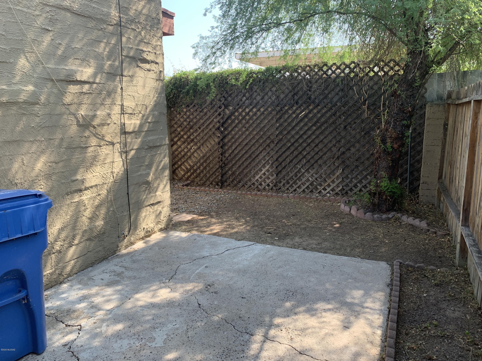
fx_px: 362
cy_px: 180
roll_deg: +0.3
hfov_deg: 67.3
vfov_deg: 53.1
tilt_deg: -7.7
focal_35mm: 26
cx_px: 241
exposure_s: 1/321
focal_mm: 4.25
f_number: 1.8
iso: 25
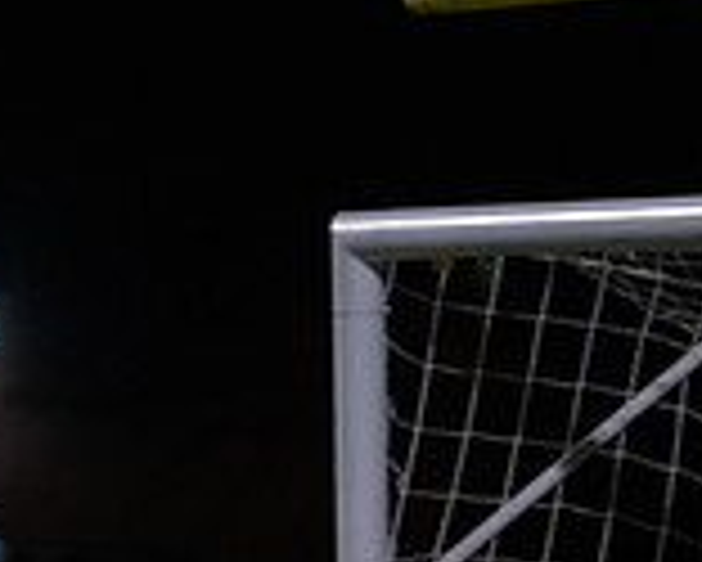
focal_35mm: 939
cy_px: 1106
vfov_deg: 1.6
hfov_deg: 2.1
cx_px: 755
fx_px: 19521
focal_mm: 200
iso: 5000
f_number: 2.8
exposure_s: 1/1000
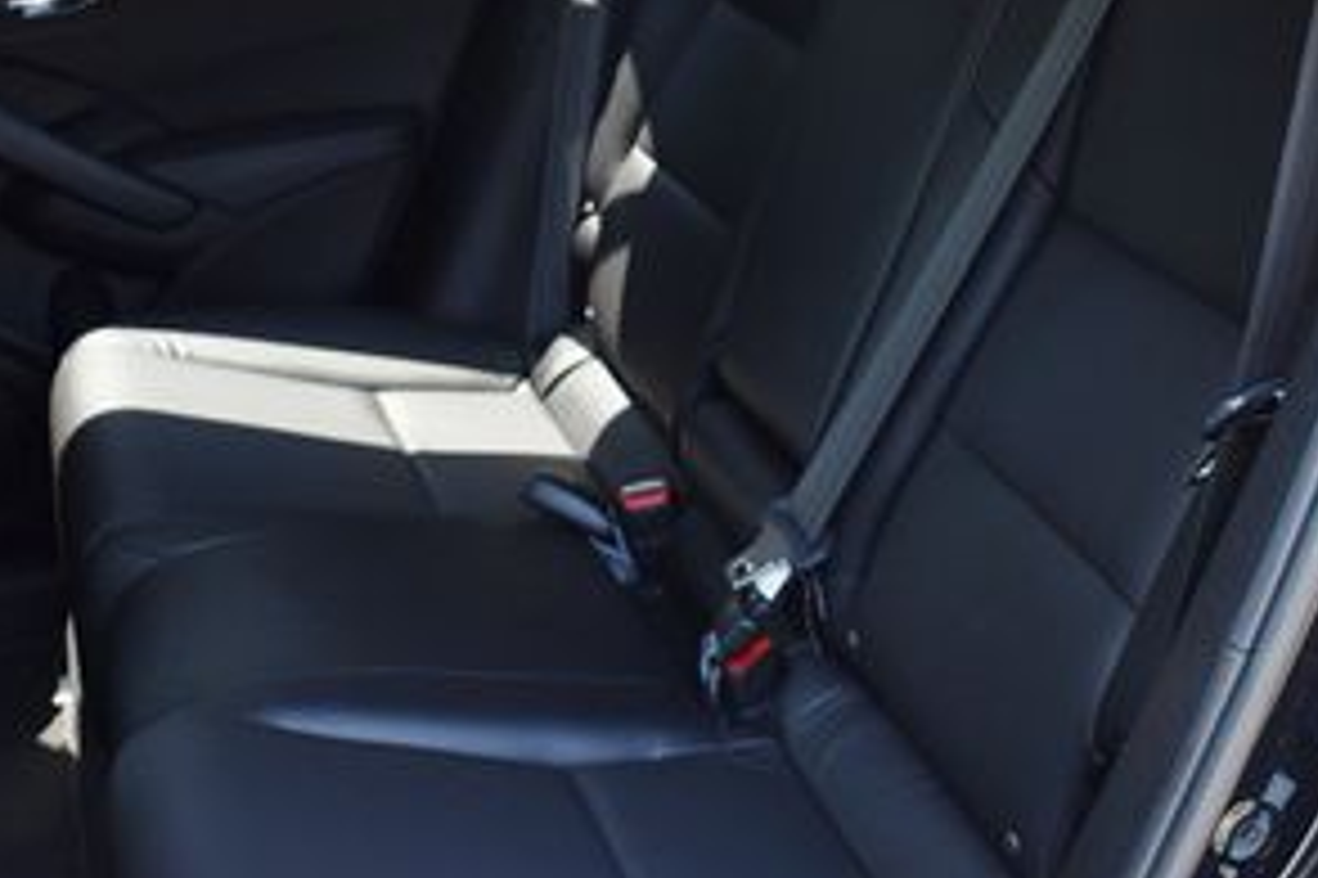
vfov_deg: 23.0
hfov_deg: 33.7
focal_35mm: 59
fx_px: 2159
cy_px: 475
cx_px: 841
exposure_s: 1/250
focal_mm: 18
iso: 400
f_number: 3.5
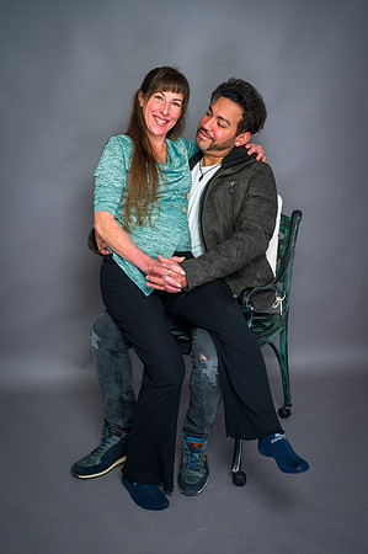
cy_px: 277
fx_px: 615
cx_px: 184
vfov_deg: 48.5
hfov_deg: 33.3
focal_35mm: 40
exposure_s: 1/100
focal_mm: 40
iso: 200
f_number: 5.6
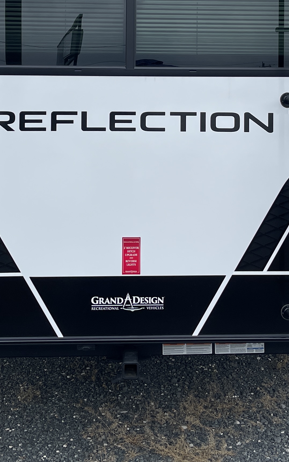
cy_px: 87
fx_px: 781
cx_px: 155
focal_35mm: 62
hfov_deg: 21.0
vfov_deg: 32.0
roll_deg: -0.2
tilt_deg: -1.7
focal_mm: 5.1
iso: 32
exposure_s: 1/1309
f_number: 1.6
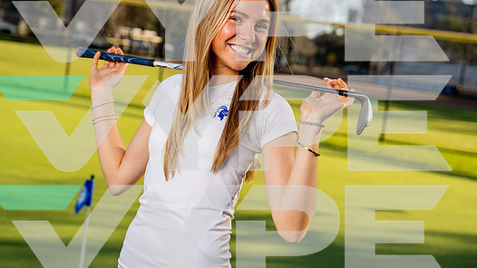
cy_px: 124
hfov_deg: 28.6
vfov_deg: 16.3
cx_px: 221
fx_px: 936
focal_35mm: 74
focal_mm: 64
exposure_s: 1/800
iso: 100
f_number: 4
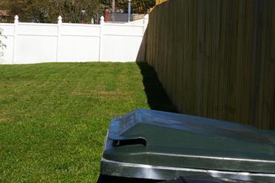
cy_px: 73
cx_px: 35
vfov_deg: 12.0
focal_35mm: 114
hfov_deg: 17.7
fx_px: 870
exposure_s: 1/350
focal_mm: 26
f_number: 13
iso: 200
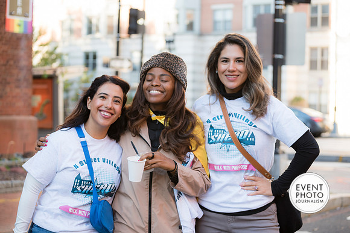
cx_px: 175
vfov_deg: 19.5
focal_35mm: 70
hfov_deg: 28.8
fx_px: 681
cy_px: 116
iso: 250
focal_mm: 70
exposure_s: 1/200
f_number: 4
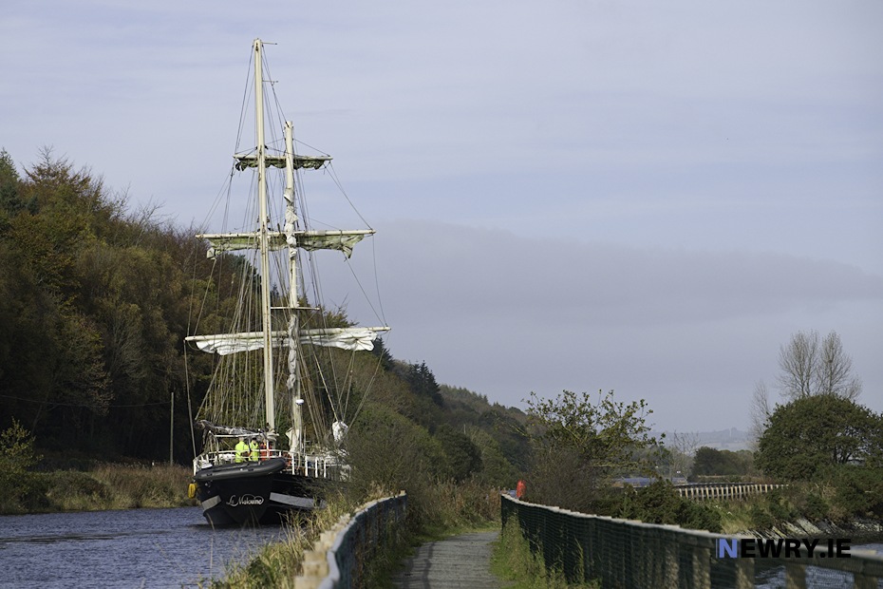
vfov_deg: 10.5
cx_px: 442
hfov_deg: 15.6
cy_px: 294
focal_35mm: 131
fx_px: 3213
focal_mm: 87.1
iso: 400
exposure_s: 1/2700
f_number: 5
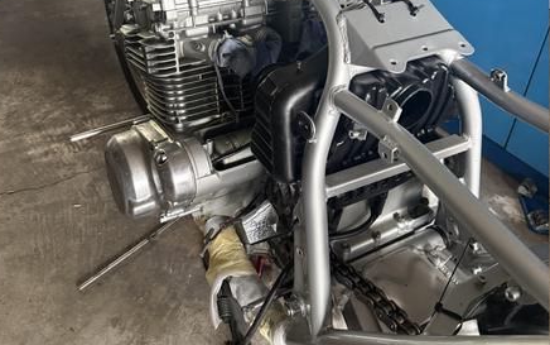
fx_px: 525
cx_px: 267
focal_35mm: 35
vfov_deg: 35.3
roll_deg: -3.6
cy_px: 77
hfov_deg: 55.3
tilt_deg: -31.2
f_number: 1.78
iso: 400
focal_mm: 6.76
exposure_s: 1/60
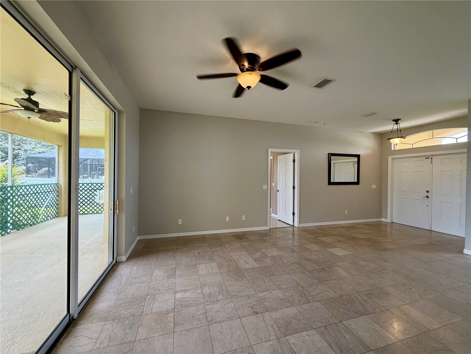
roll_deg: +0.0
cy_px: 177
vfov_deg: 85.7
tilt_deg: -0.2
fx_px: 190
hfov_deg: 102.1
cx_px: 236
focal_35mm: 14
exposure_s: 1/120
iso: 200
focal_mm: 2.22
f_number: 2.2
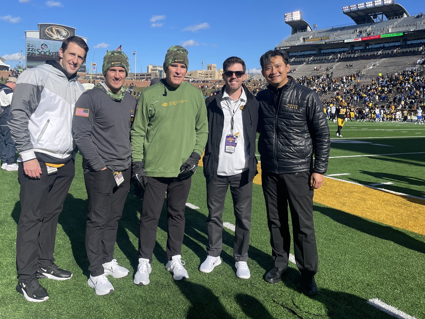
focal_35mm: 30
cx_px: 180
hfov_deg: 59.7
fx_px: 368
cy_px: 137
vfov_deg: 46.7
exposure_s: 1/4132
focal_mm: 4.2
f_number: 1.6
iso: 32
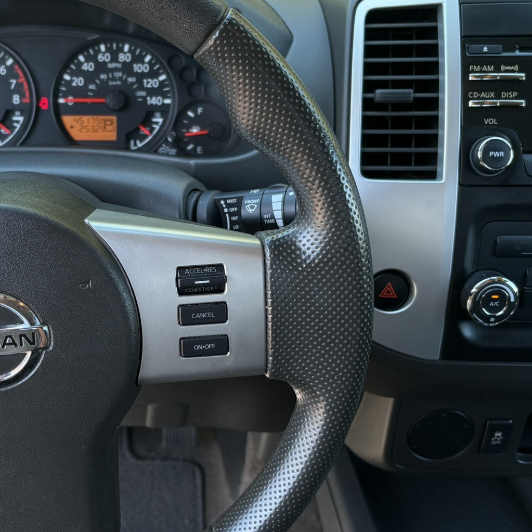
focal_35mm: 46
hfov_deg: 36.0
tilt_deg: -31.0
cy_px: 261
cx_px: 139
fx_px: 800
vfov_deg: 36.8
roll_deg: -0.6
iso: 125
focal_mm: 5.96
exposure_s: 1/243
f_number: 1.6
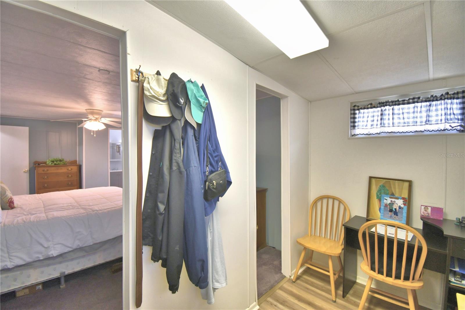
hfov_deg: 100.4
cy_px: 155
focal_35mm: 15
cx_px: 232
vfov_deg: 77.3
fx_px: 194
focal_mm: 10
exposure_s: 1/60
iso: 400
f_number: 4.5
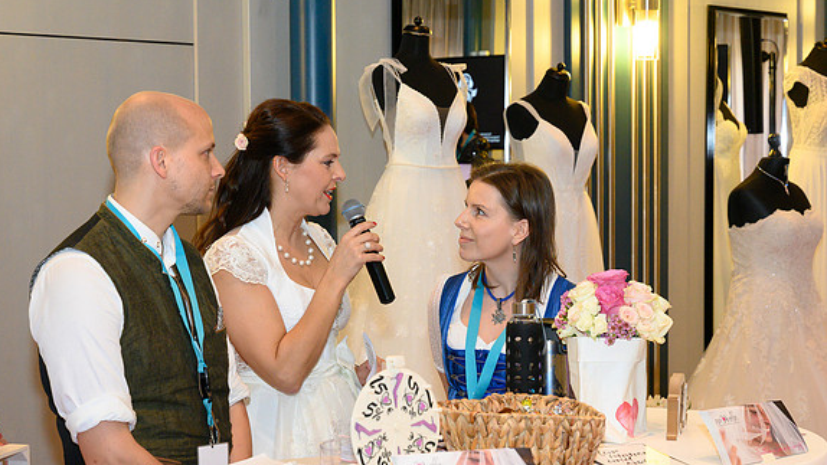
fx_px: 1623
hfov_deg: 28.6
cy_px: 259
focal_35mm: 74
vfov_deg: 16.3
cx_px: 411
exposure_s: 1/80
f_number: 9
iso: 7200
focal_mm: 70
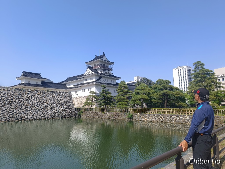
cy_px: 84
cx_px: 112
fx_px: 156
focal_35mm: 24
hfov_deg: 71.6
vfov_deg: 56.8
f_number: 1.65
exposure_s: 1/476
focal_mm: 6.14
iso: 51
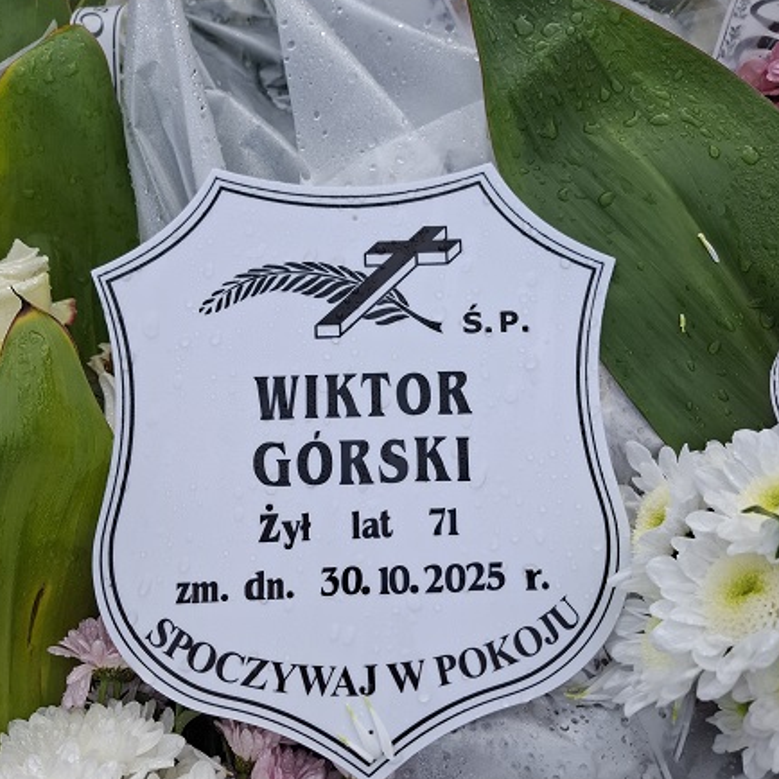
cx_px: 390
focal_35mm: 30
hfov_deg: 54.0
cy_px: 404
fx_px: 764
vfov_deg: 54.0
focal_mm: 5.54
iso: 50
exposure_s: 1/715
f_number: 1.8
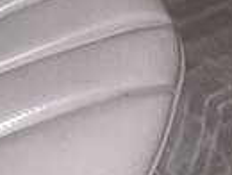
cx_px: -96
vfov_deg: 9.6
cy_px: -249
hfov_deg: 13.7
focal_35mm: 137
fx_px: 920
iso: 200
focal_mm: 3.6
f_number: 1.9
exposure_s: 1/33
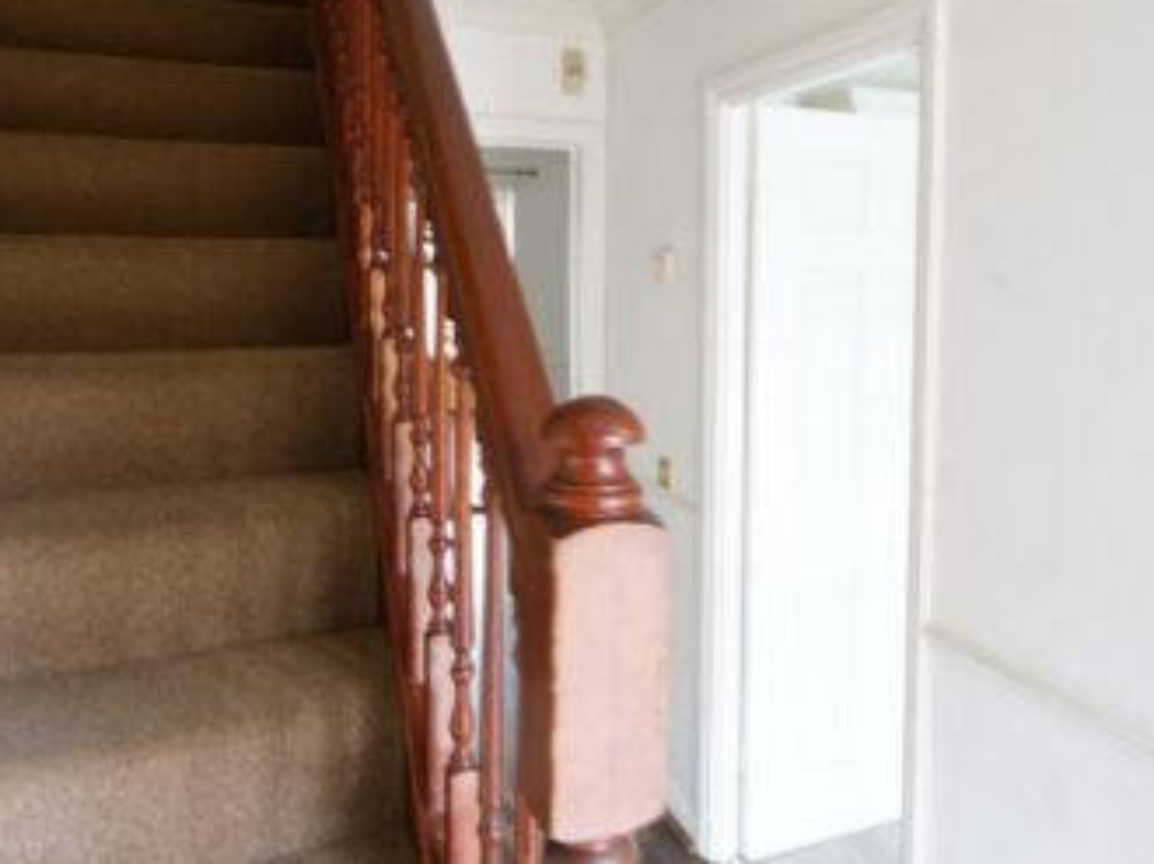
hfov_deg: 63.1
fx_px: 933
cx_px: 675
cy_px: 339
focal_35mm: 28
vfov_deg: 49.3
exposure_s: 1/6
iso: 400
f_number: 5
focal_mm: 16
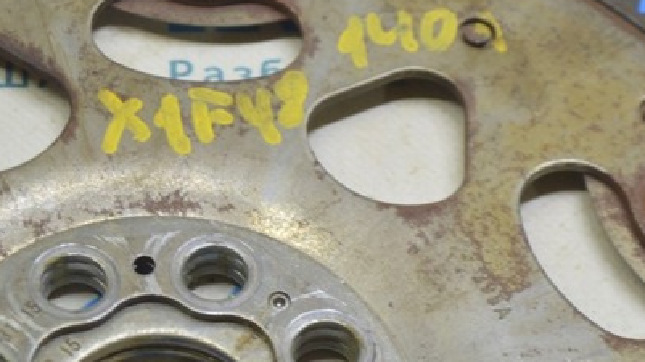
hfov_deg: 15.6
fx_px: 2356
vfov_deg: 8.8
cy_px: 138
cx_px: 304
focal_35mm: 138
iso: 400
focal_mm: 55
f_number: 5.6
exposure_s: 1/20
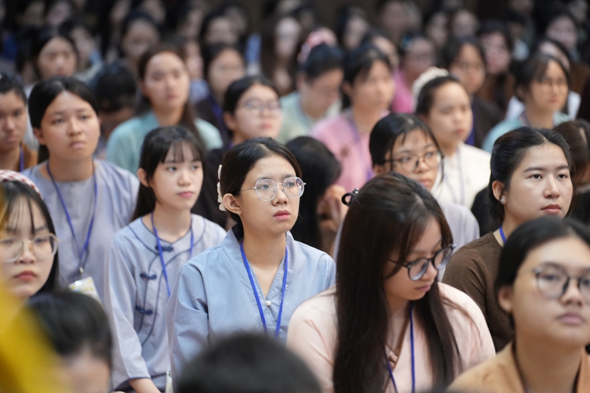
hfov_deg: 13.7
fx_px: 2458
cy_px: 196
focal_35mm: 150
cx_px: 295
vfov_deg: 9.1
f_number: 2.8
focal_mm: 150
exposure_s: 1/100
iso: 4000
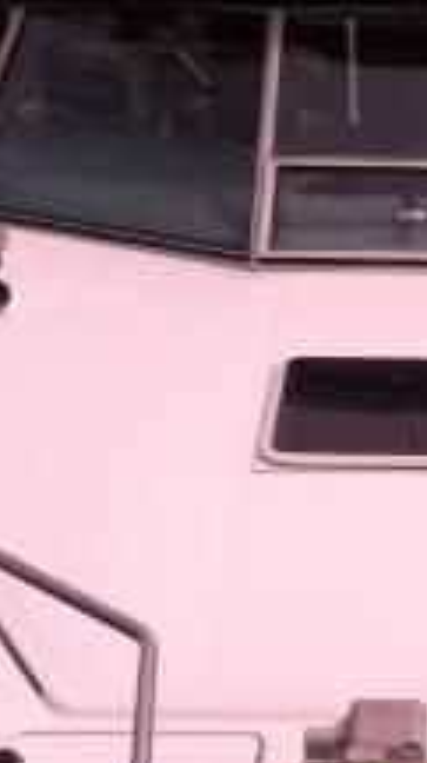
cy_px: 477
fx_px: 2282
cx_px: 445
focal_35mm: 113
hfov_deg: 10.6
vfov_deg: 18.9
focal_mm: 3.85
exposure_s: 1/2308
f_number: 2.8
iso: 80
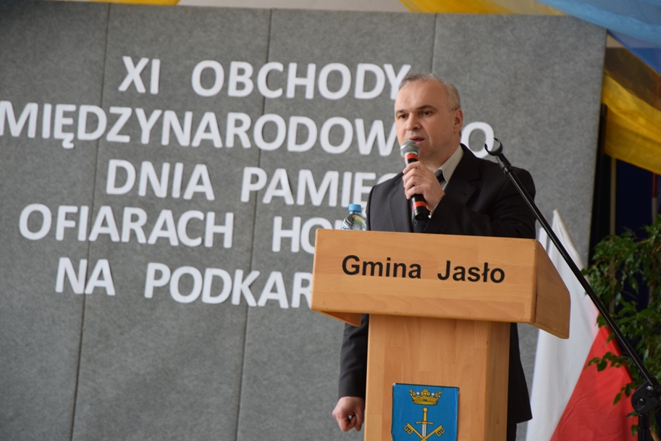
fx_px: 3242
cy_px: 202
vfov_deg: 7.8
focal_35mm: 177
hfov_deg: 11.6
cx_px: 335
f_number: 5.6
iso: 720
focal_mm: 105
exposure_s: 1/60
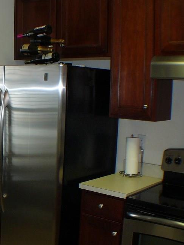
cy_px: 139
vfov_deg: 25.3
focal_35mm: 77
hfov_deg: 18.6
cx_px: -6
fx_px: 546
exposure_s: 1/30
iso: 125
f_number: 3.4
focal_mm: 7.3
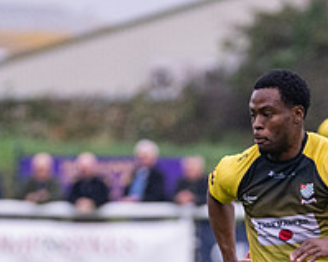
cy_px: 429
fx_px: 8591
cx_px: 296
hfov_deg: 2.2
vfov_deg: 1.7
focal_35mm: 885
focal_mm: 210
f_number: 2.8
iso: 1600
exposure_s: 1/1600
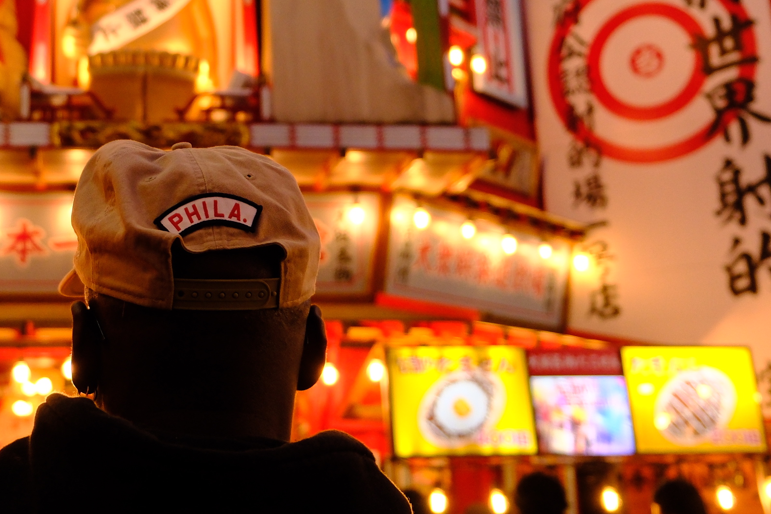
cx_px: 166
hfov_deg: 34.1
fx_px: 1221
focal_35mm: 57
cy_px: 18
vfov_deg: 23.0
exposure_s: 1/500
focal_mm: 19.6
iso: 1250
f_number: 2.8
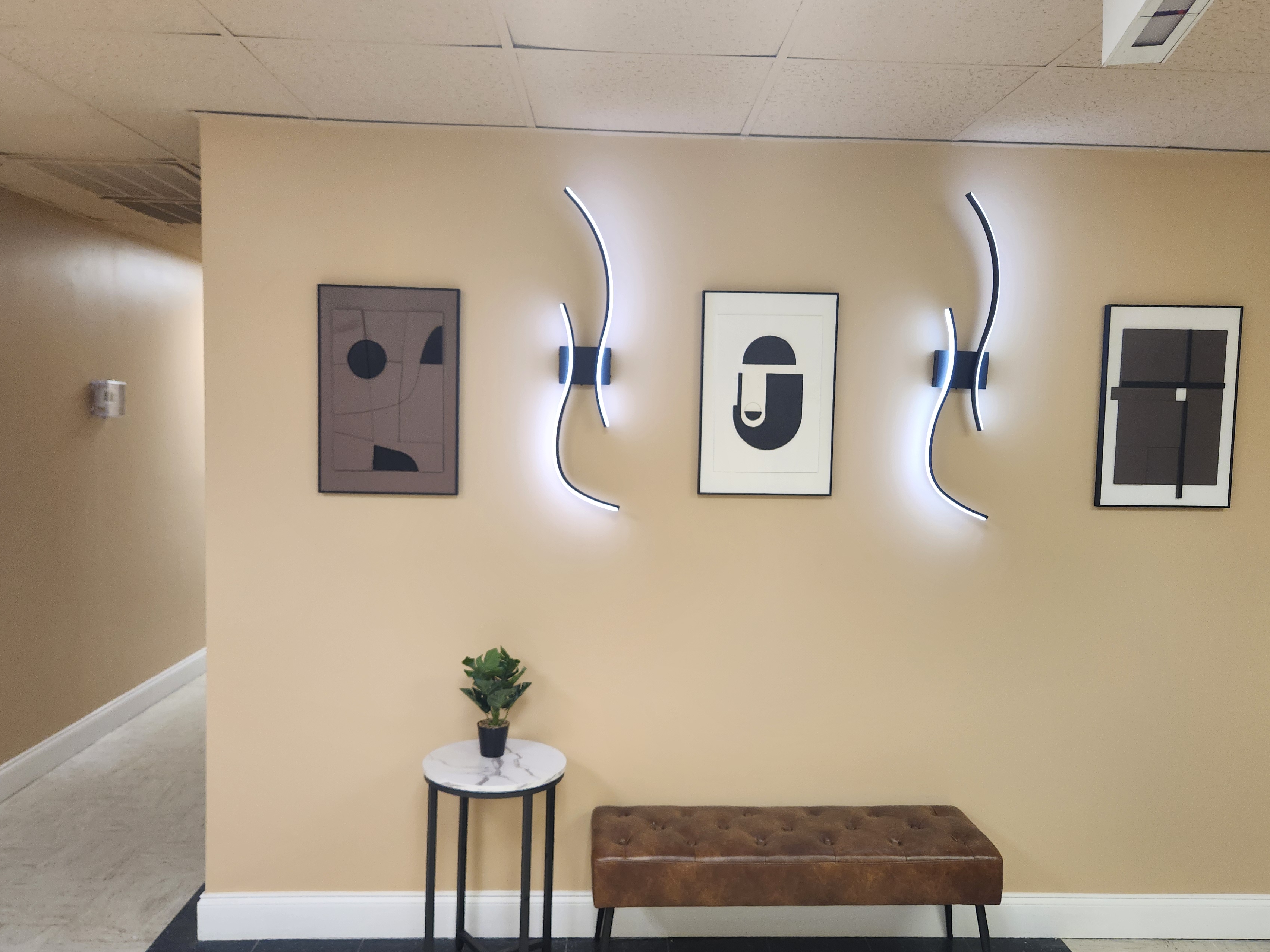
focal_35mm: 27
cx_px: 669
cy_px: 489
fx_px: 991
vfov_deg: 51.4
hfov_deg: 65.3
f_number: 1.8
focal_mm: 5.4
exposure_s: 1/120
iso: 200
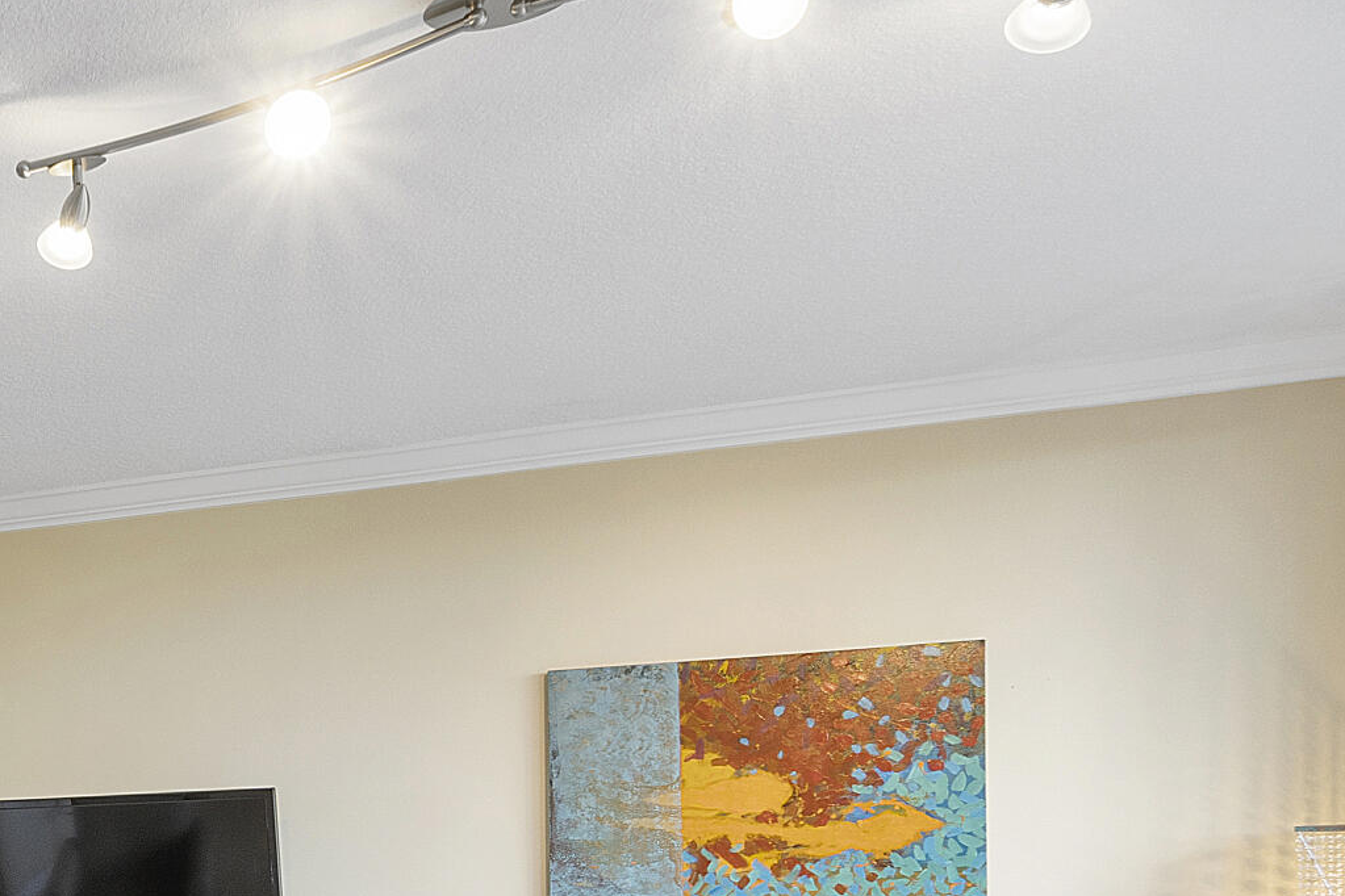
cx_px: -68
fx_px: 1644
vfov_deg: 28.7
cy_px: 880
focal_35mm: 44
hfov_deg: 38.3
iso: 160
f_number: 11
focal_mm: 10
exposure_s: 1/2.5
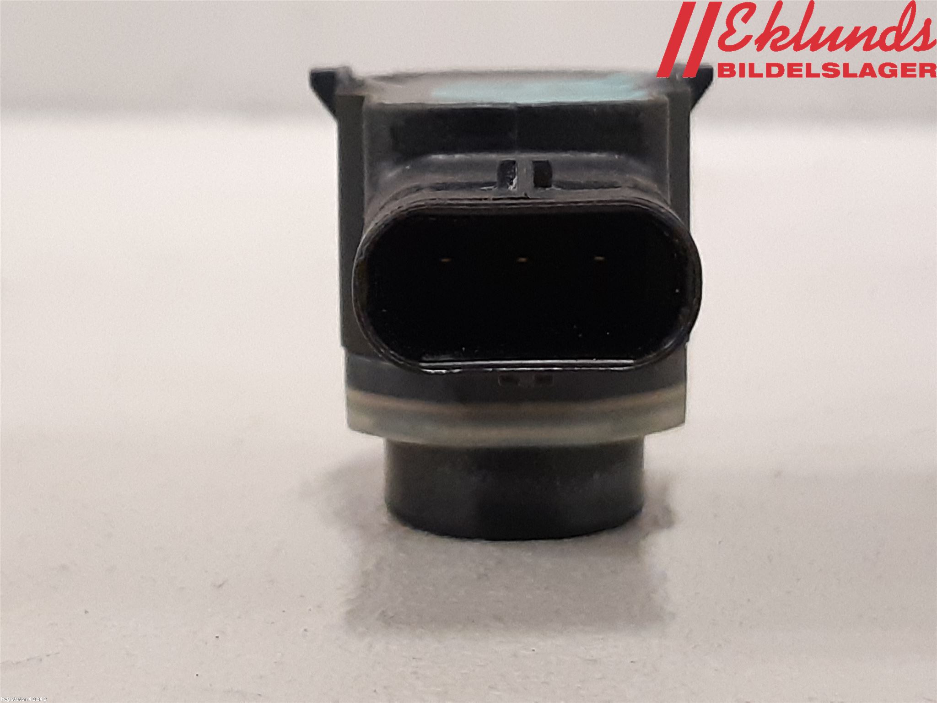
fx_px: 704
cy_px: 352
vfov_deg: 53.1
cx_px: 468
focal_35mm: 26
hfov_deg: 67.3
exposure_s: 1/50
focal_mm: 3.93
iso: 250
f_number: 1.7
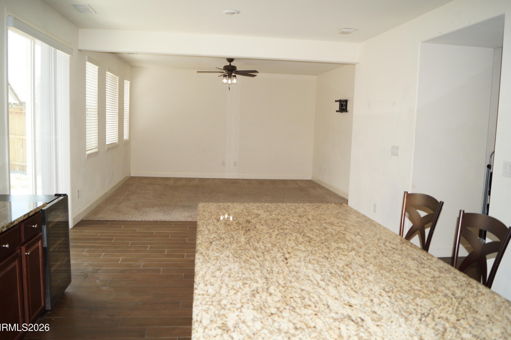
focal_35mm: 28
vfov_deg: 46.4
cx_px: 251
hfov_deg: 65.5
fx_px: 397
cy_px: 167
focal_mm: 18
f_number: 4
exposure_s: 1/160
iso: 320
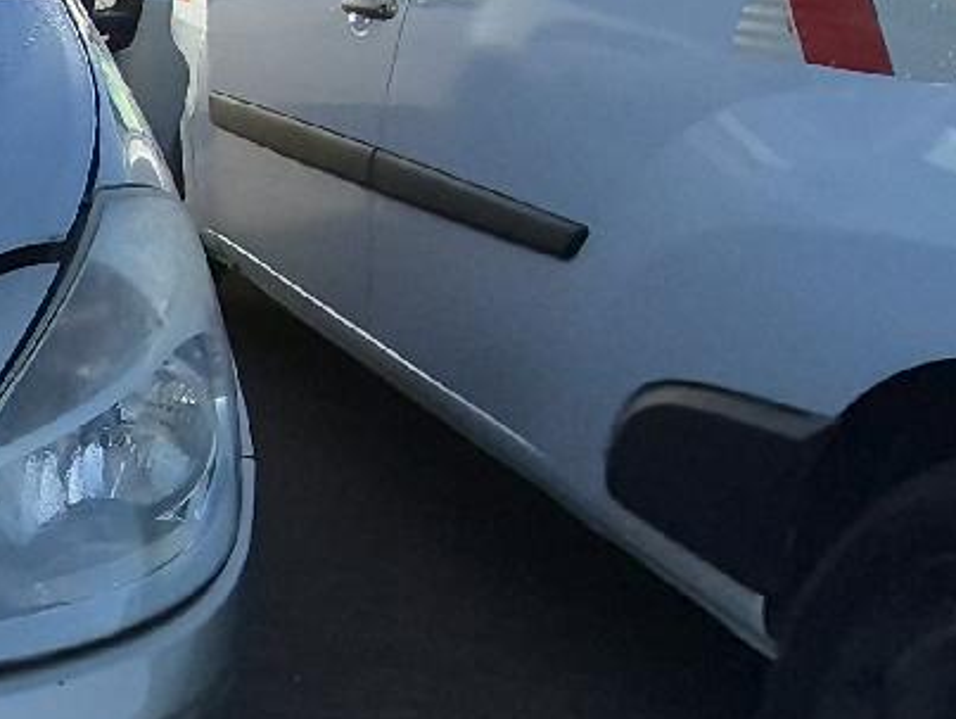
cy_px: 489
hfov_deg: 24.4
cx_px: -541
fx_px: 1603
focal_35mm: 58
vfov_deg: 25.1
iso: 40
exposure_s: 1/2000
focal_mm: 1.74
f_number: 2.2
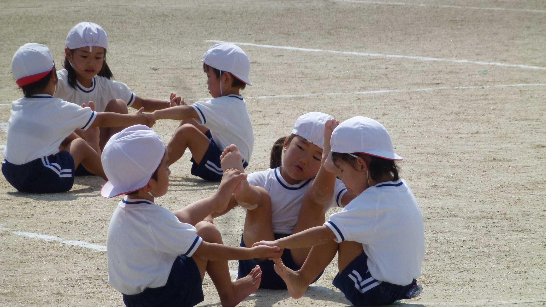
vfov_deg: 3.7
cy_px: 192
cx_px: 273
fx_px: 4807
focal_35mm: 332
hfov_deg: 6.5
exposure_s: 1/1000
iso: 100
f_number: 5.7
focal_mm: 54.5
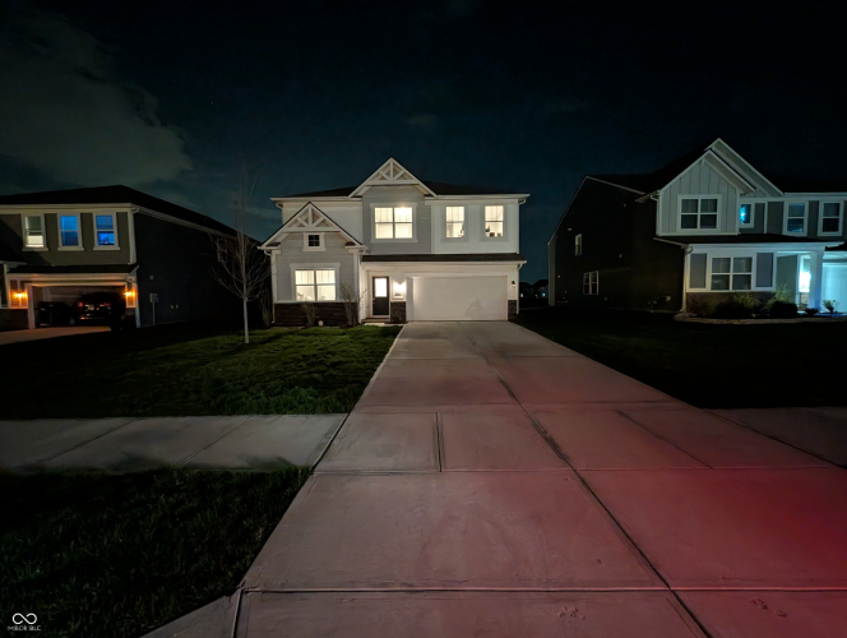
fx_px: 294
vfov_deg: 94.6
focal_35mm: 12
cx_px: 424
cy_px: 319
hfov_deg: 110.5
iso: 981
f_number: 1.7
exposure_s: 1/15
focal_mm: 2.02
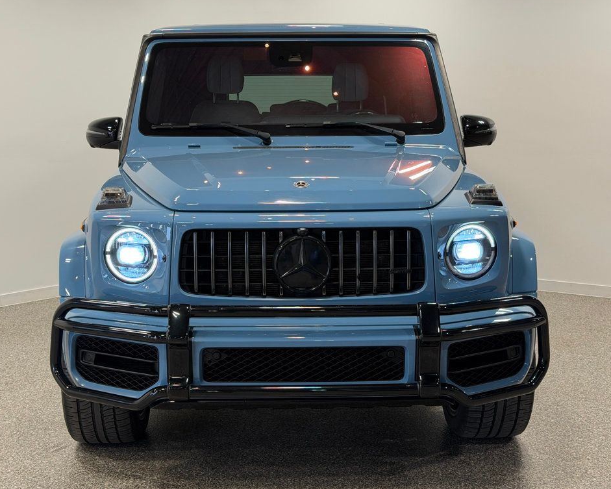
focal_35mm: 51
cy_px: 242
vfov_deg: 29.7
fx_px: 922
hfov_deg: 36.6
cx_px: 295
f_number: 1.78
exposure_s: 1/140
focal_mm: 6.76
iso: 50
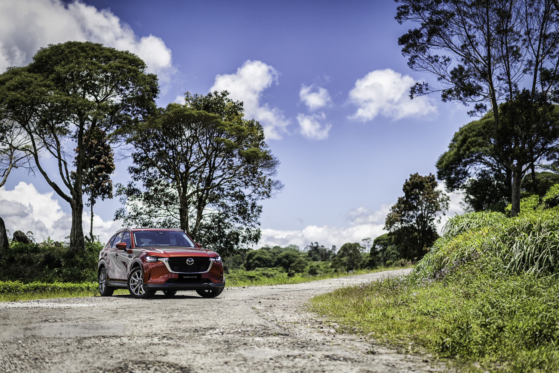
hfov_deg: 34.5
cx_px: 280
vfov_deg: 23.4
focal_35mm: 58
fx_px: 901
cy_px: 186
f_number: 1.4
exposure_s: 1/6400
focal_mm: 58
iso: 64
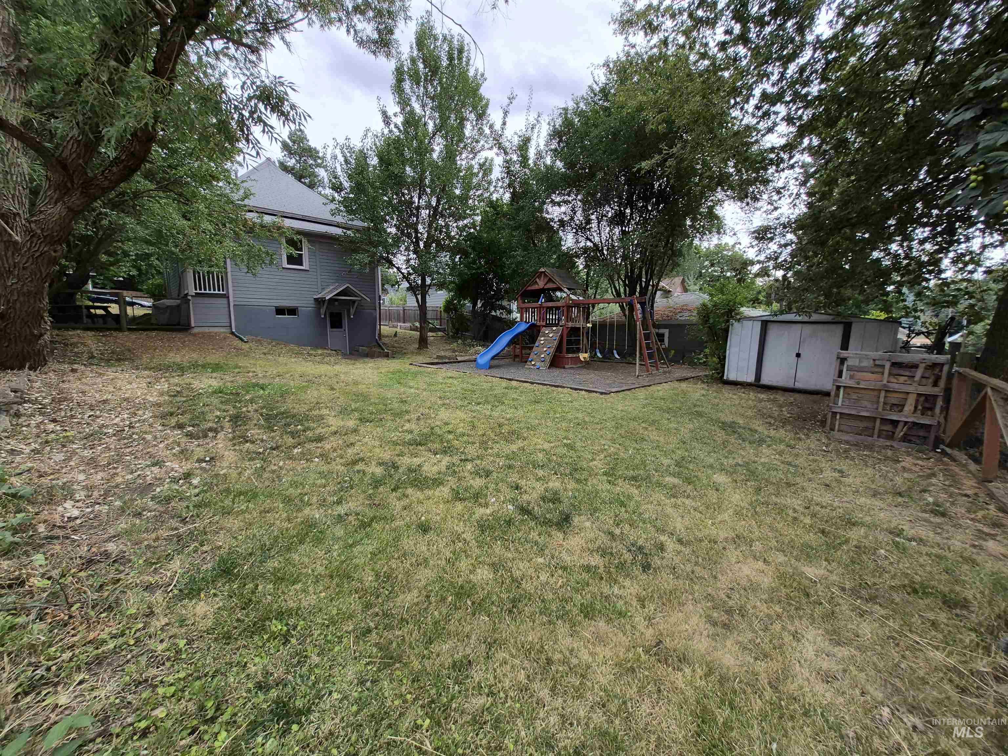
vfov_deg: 89.9
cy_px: 378
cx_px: 504
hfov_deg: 106.2
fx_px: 379
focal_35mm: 13
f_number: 2.2
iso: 40
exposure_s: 1/1010
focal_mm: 1.74
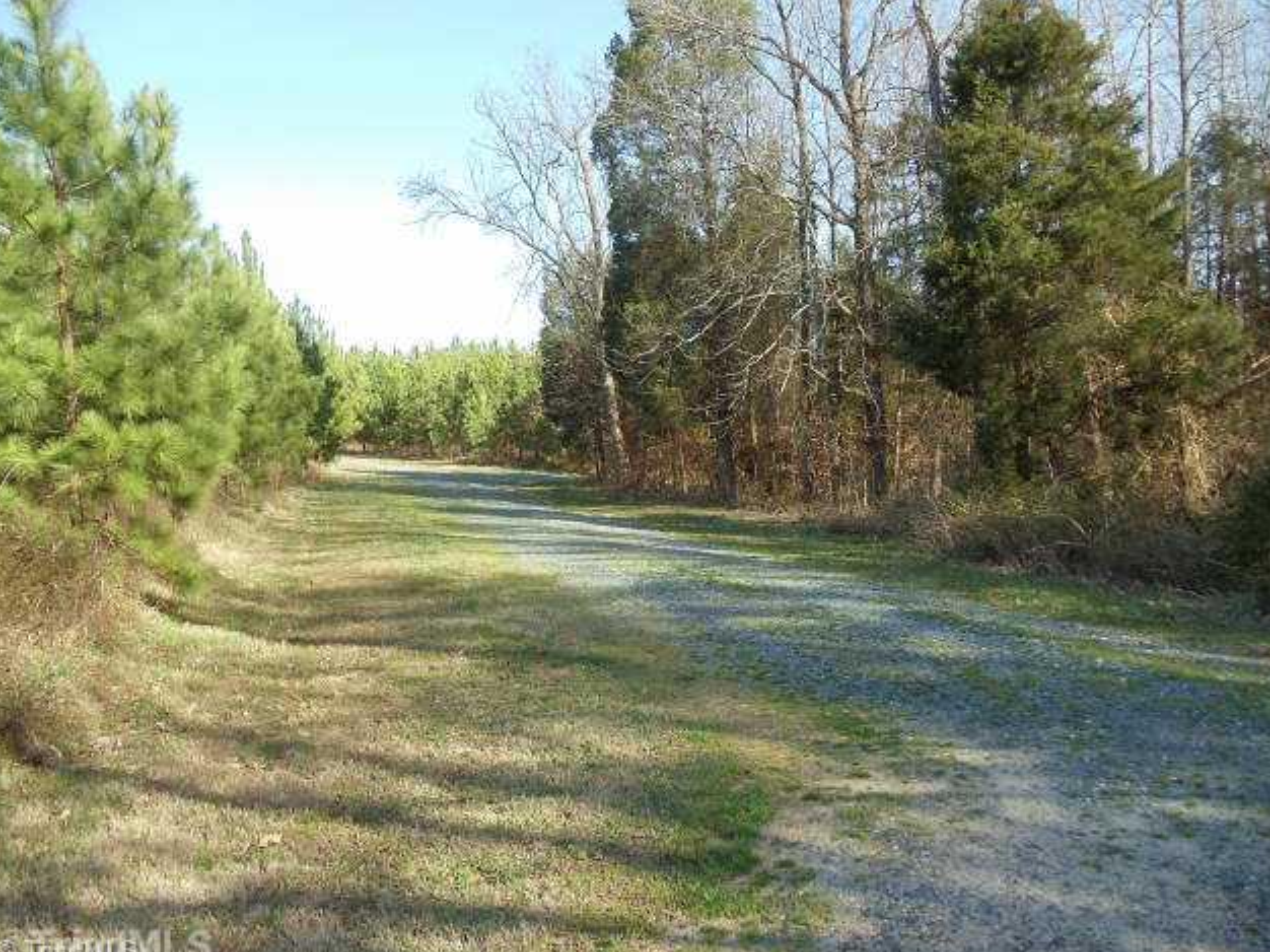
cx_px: 641
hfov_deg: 42.1
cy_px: 483
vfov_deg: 32.2
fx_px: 1650
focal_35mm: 45
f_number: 3.5
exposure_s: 1/250
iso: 80
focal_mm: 6
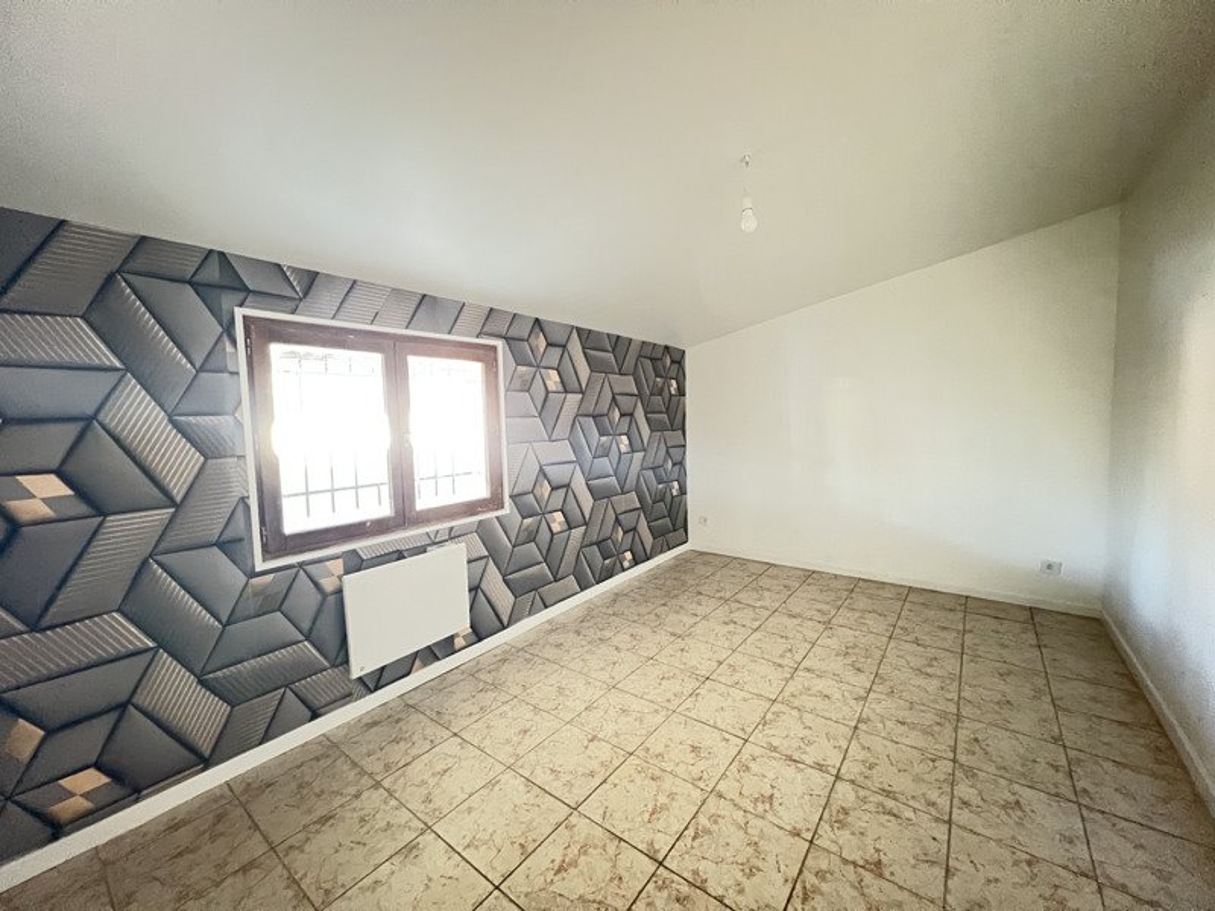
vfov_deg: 89.9
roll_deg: +1.4
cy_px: 456
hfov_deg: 106.2
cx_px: 608
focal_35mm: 13
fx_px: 456
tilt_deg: -4.2
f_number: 1.8
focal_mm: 1.57
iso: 1600
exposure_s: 1/25
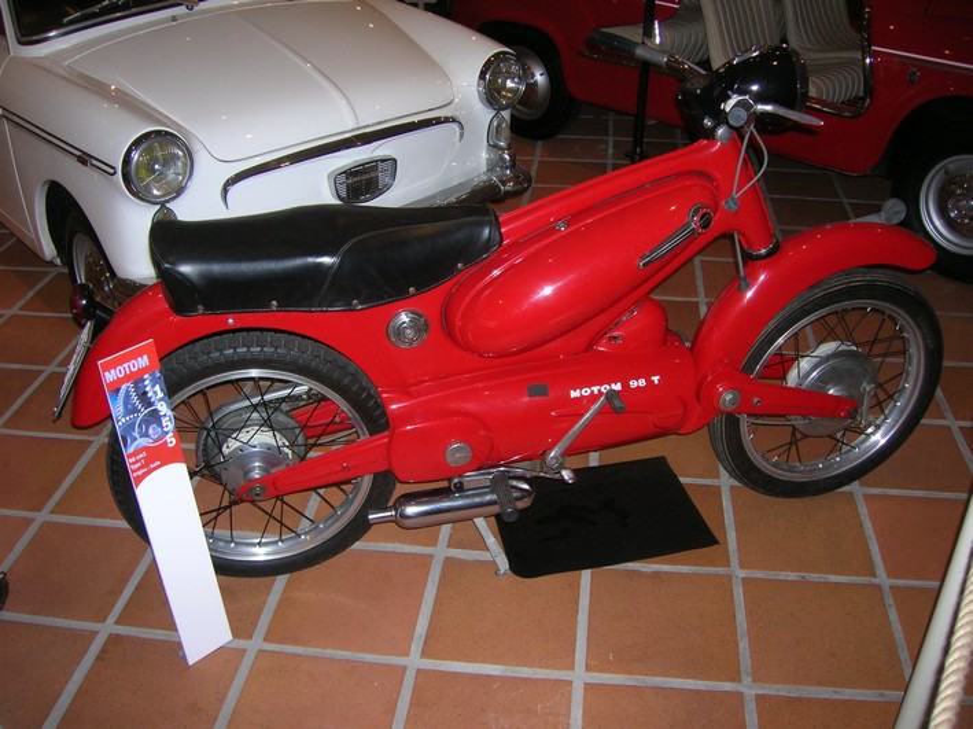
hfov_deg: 54.0
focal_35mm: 34
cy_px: 364
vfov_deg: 41.8
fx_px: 955
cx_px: 486
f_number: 2.9
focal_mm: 5.7
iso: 100
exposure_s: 1/60.1
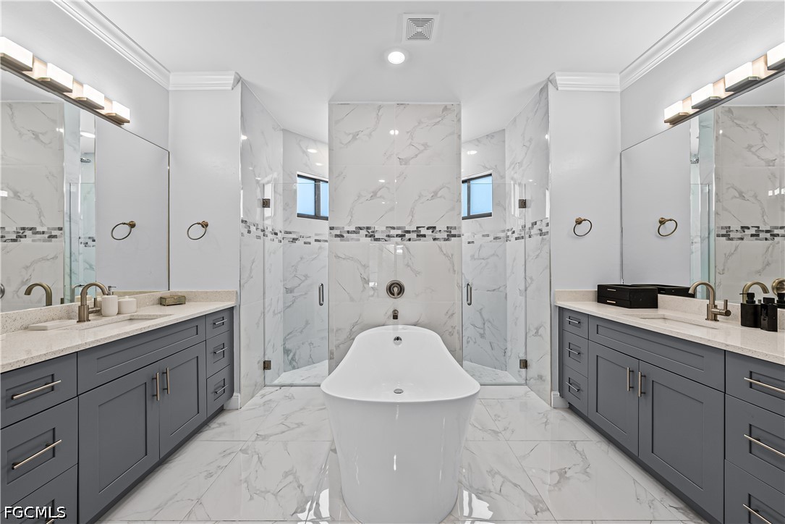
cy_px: 262
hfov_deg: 108.3
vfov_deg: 85.5
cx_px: 392
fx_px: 284
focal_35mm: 13
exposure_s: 1/4
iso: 200
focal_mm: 13
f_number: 9
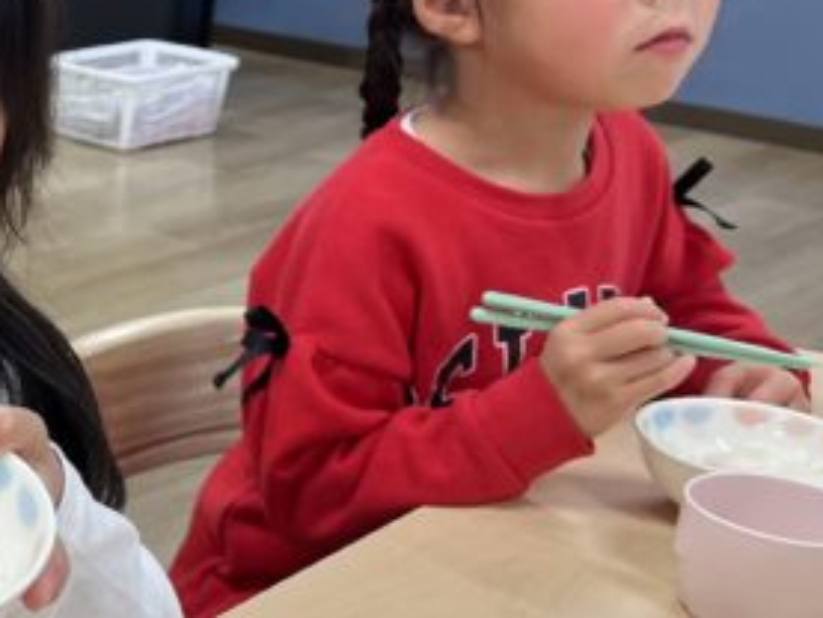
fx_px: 1713
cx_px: -258
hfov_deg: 23.7
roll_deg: -1.6
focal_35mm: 72
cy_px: 478
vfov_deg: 20.3
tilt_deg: -25.6
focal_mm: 5.1
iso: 100
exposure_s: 1/100
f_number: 1.6
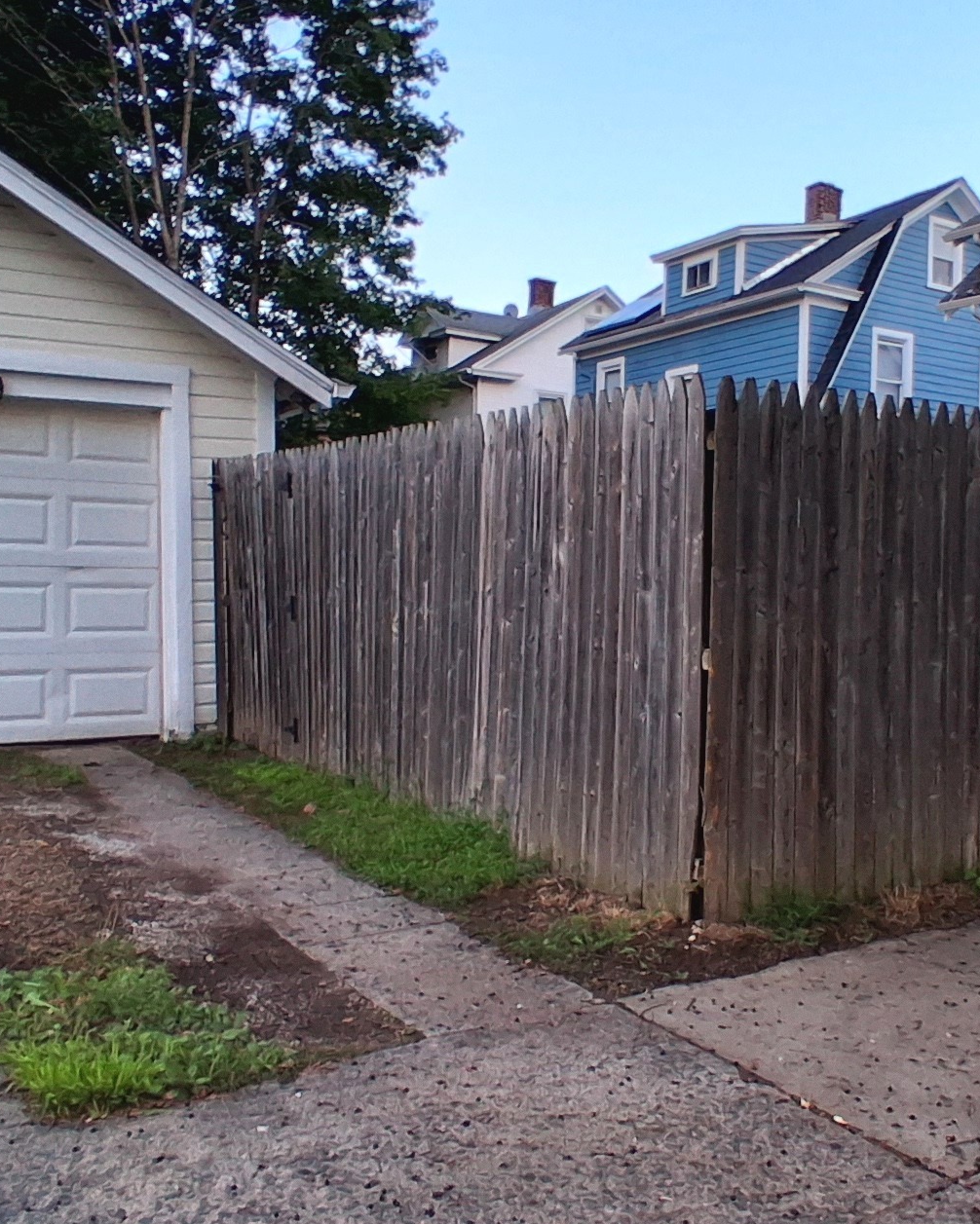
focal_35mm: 34
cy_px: 598
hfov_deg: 42.6
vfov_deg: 52.8
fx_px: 1232
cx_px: 682
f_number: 2.2
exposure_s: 1/60
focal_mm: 1.4
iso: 160
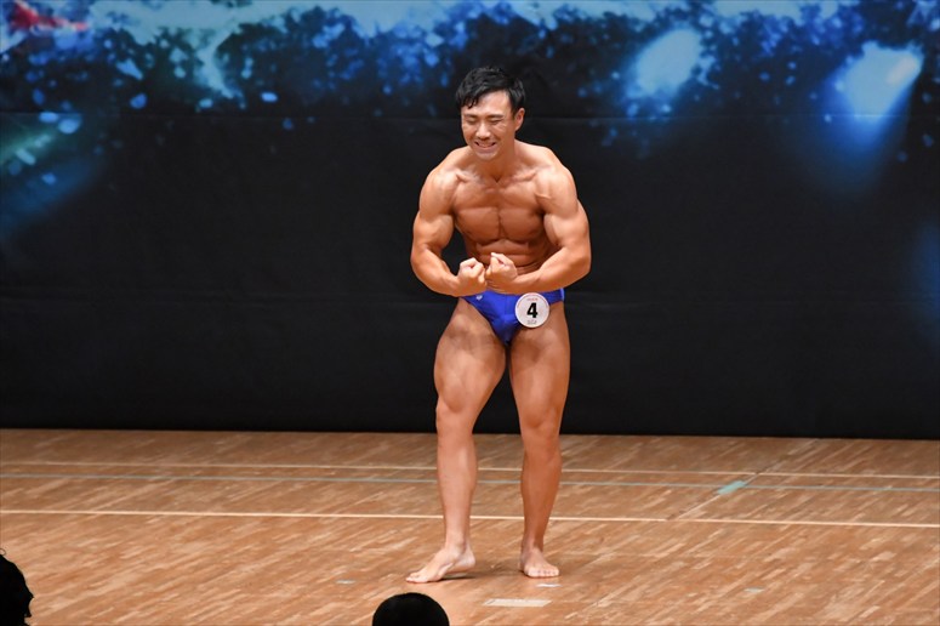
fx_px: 8221
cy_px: 313
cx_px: 470
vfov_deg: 4.4
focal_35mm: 315
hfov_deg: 6.5
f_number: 5.6
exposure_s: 1/400
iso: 6400
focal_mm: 210
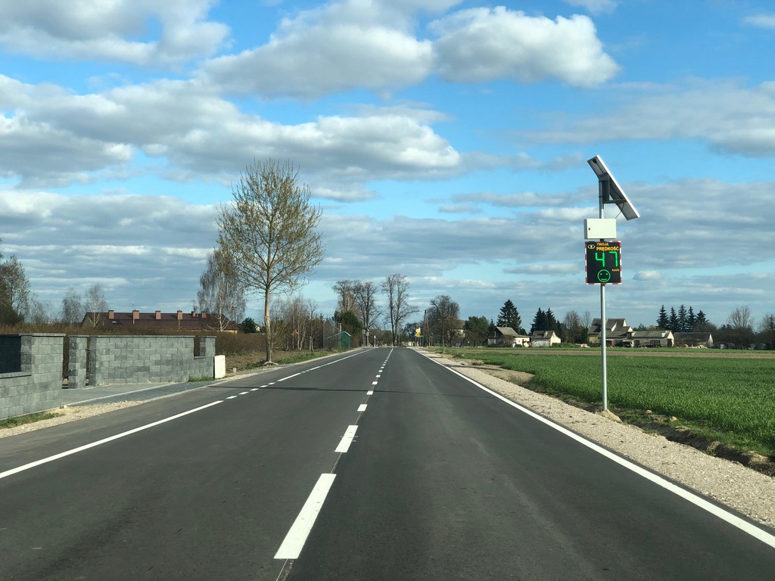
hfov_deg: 36.8
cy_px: 290
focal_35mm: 52
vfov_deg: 28.0
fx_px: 1164
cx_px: 388
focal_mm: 6
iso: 16
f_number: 2.4
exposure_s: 1/771
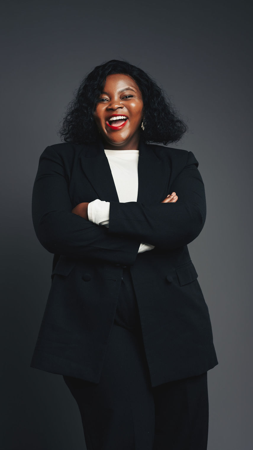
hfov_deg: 13.4
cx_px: 111
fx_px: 1073
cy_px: 223
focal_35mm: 90
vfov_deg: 23.7
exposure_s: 1/100
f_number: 9
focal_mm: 85
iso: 125
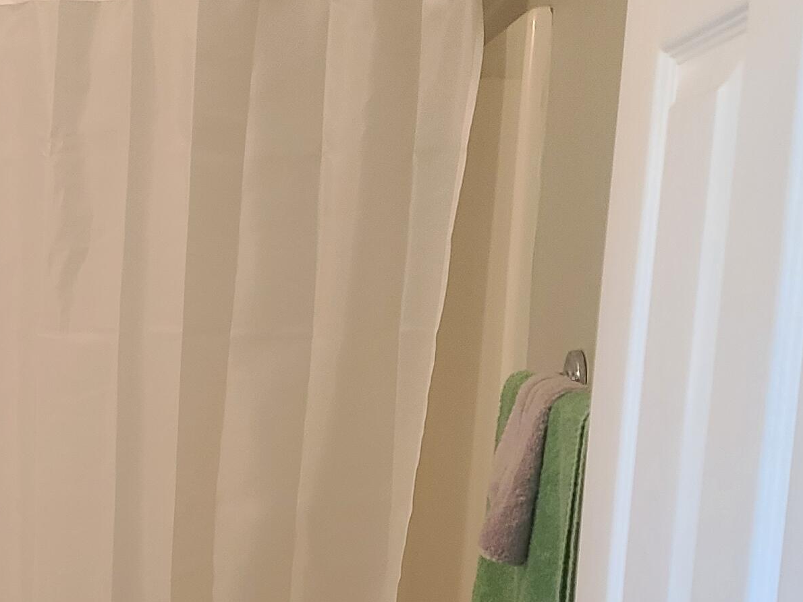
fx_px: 1462
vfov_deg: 22.6
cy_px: 569
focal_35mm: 63
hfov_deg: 28.0
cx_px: -77
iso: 250
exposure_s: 1/60
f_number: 1.8
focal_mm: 7
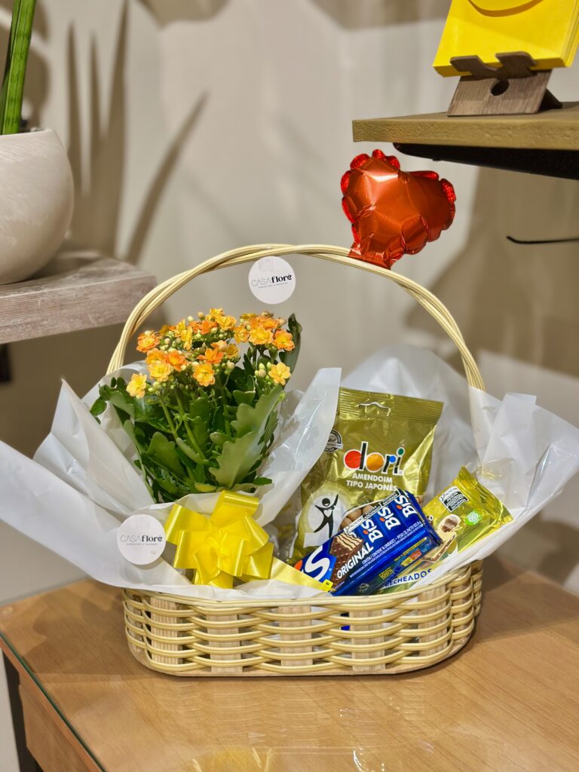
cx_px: 290
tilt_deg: -16.4
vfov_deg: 39.7
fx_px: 1070
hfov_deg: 30.3
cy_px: 386
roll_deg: +2.8
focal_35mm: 48
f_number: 1.78
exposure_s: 1/60
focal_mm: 6.86
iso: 125
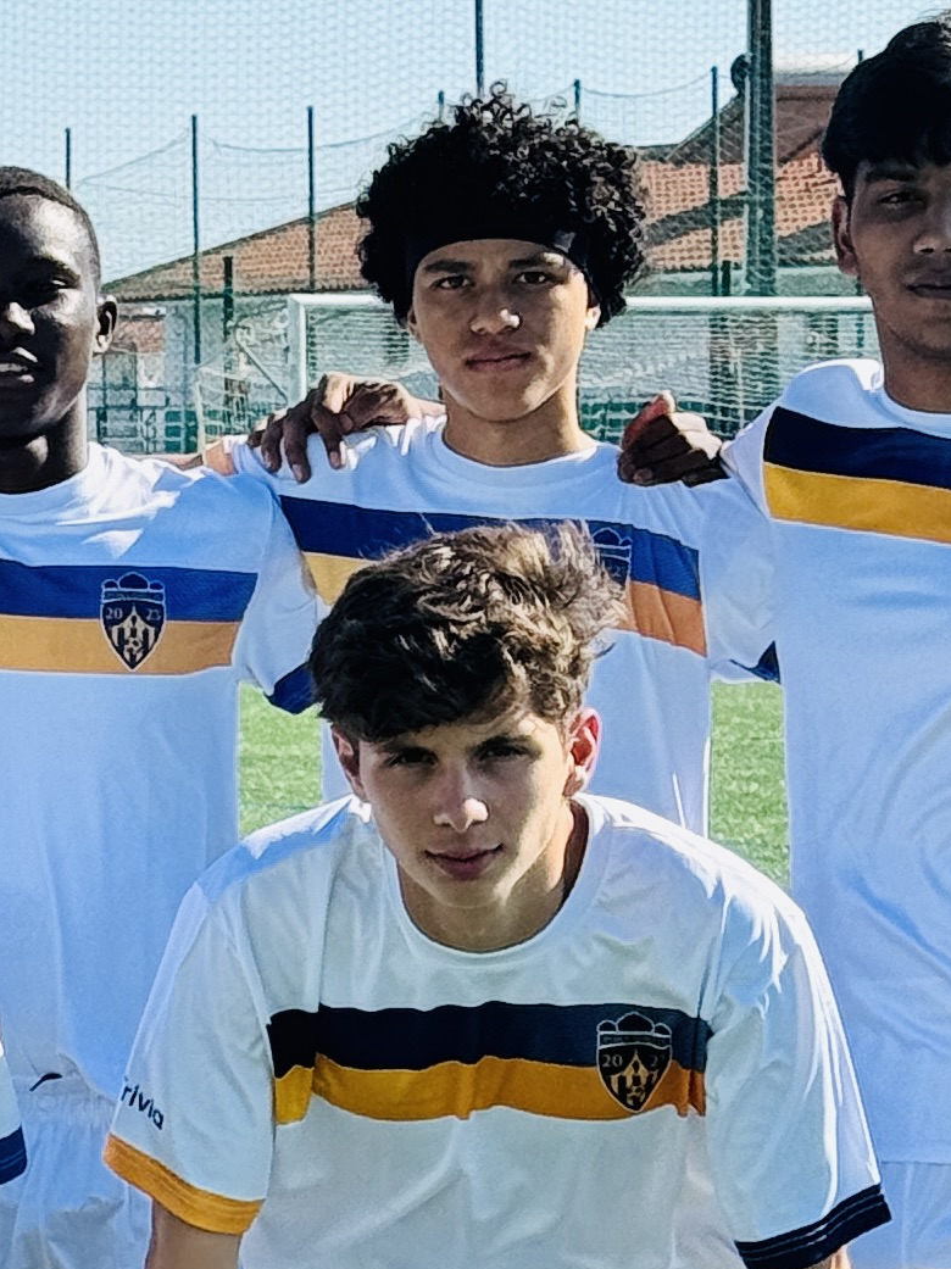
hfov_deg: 7.8
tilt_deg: +0.0
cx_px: -557
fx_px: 6817
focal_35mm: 186
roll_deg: +0.4
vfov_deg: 10.6
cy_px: 663
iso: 64
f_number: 1.78
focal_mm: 6.76
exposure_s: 1/3257
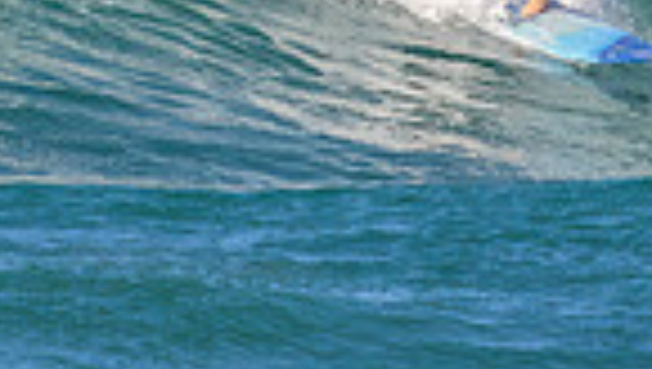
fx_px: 60501
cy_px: -254
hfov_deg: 0.6
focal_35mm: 3495
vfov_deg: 0.3
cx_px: 108
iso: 1250
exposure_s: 1/2000
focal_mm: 800
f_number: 11
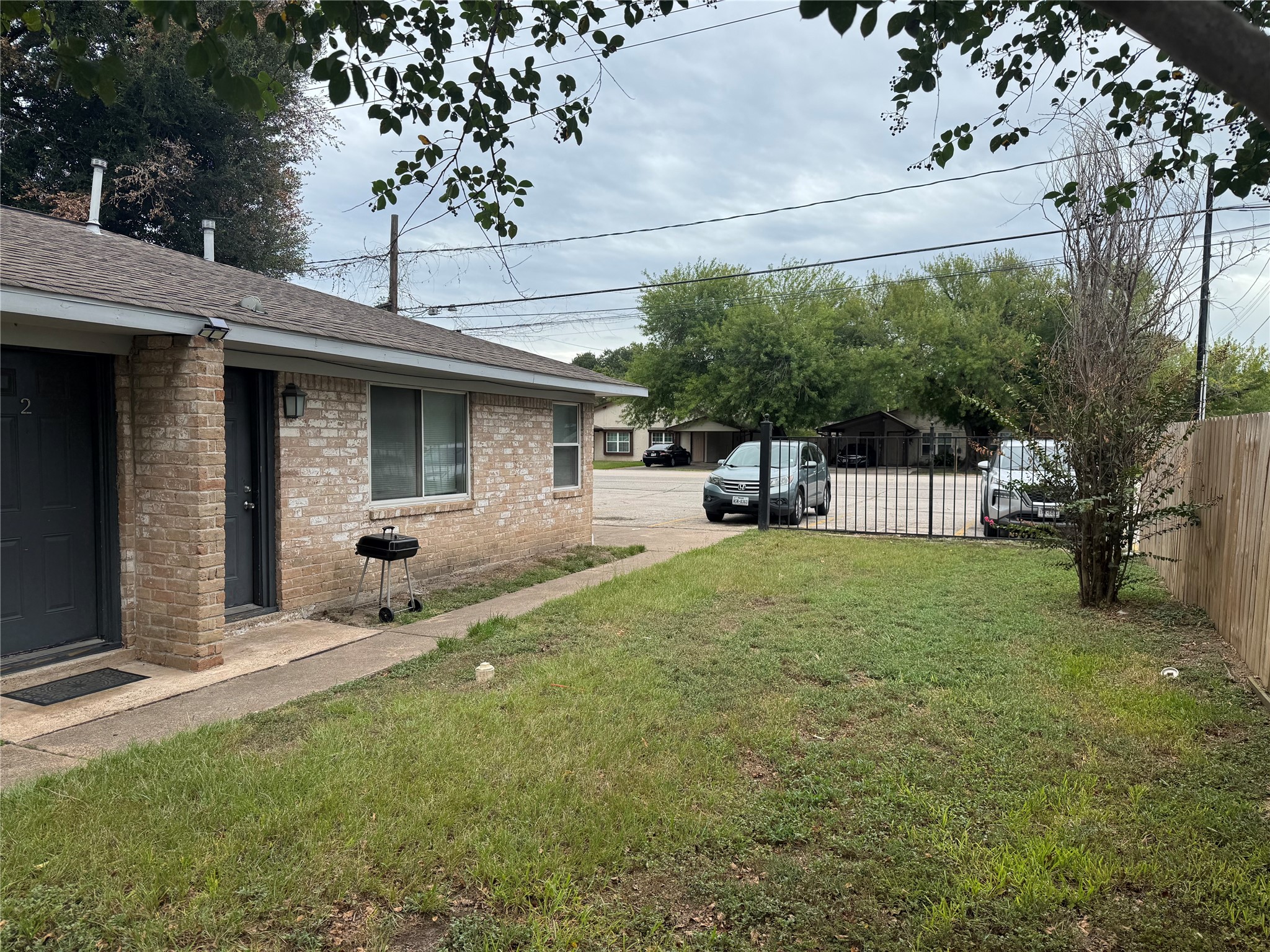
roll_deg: -0.1
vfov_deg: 56.8
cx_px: 635
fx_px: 881
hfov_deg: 71.6
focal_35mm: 24
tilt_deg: -3.4
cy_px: 476
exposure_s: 1/2833
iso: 80
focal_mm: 6.76
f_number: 1.78
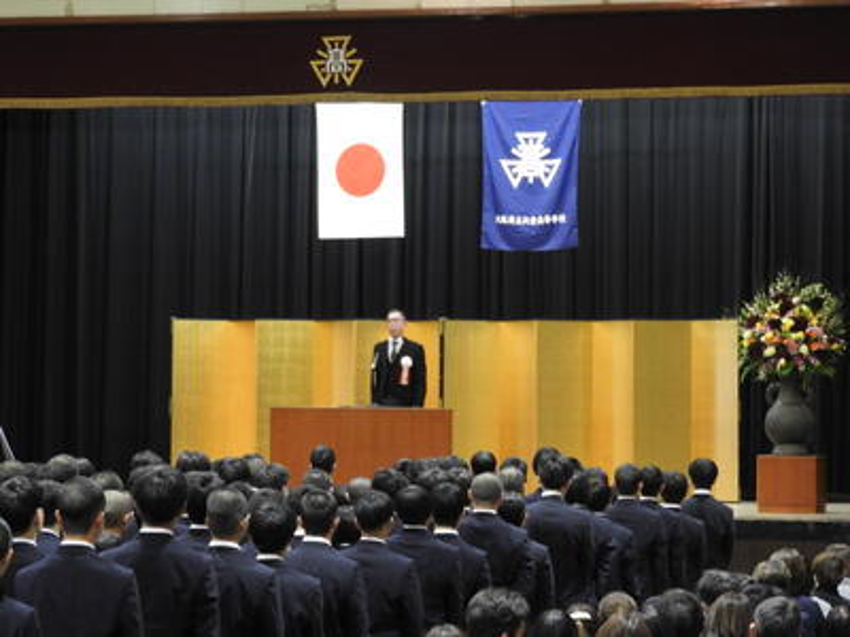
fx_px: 3315
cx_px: 425
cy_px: 318
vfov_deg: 11.0
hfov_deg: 14.6
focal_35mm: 135
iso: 720
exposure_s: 1/15
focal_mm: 24.2
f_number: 5
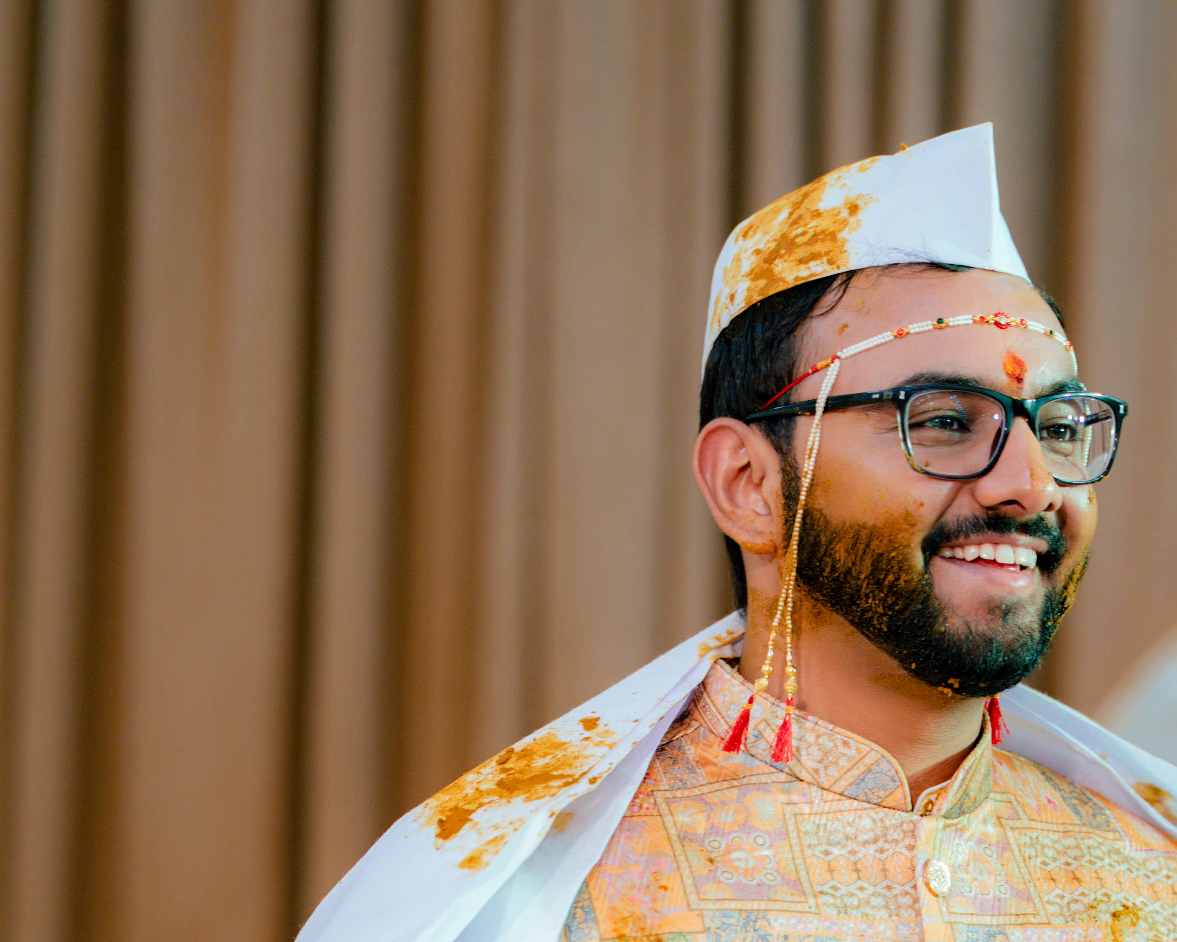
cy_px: 969
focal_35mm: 216
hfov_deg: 8.9
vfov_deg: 7.1
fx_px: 7524
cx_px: 857
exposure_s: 1/320
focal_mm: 100
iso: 640
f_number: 2.2
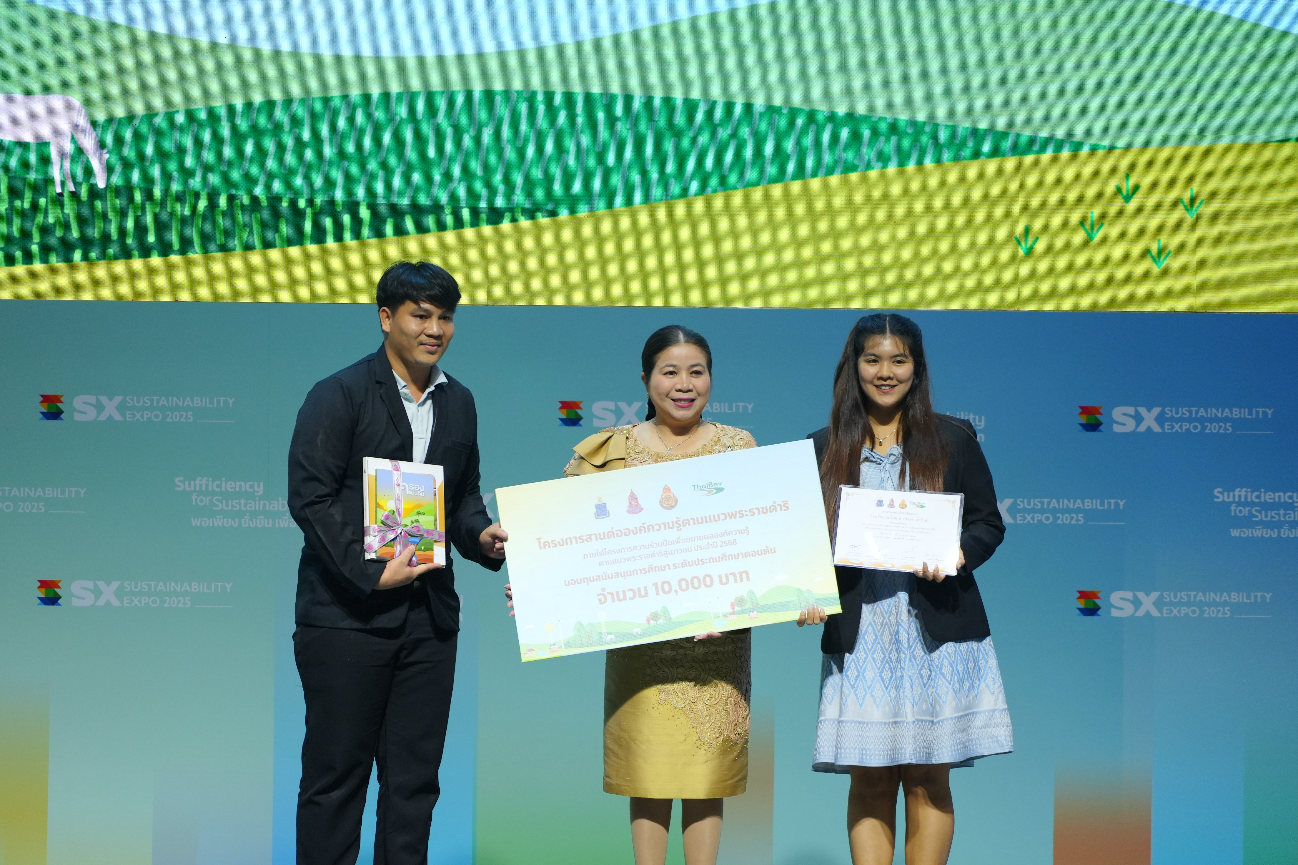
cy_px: 432
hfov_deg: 10.9
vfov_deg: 7.3
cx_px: 649
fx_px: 6814
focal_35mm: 189
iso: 1600
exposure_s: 1/500
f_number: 4
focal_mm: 189
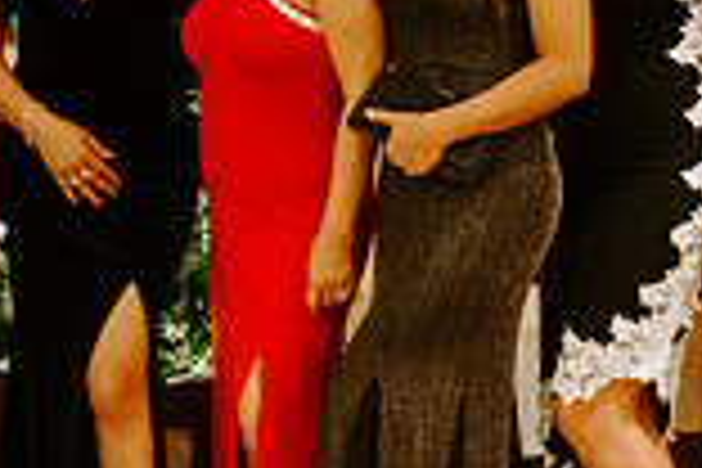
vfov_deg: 7.3
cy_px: -155
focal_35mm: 186
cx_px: -40
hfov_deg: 10.9
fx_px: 3627
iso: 2000
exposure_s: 1/100
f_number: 2
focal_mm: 50
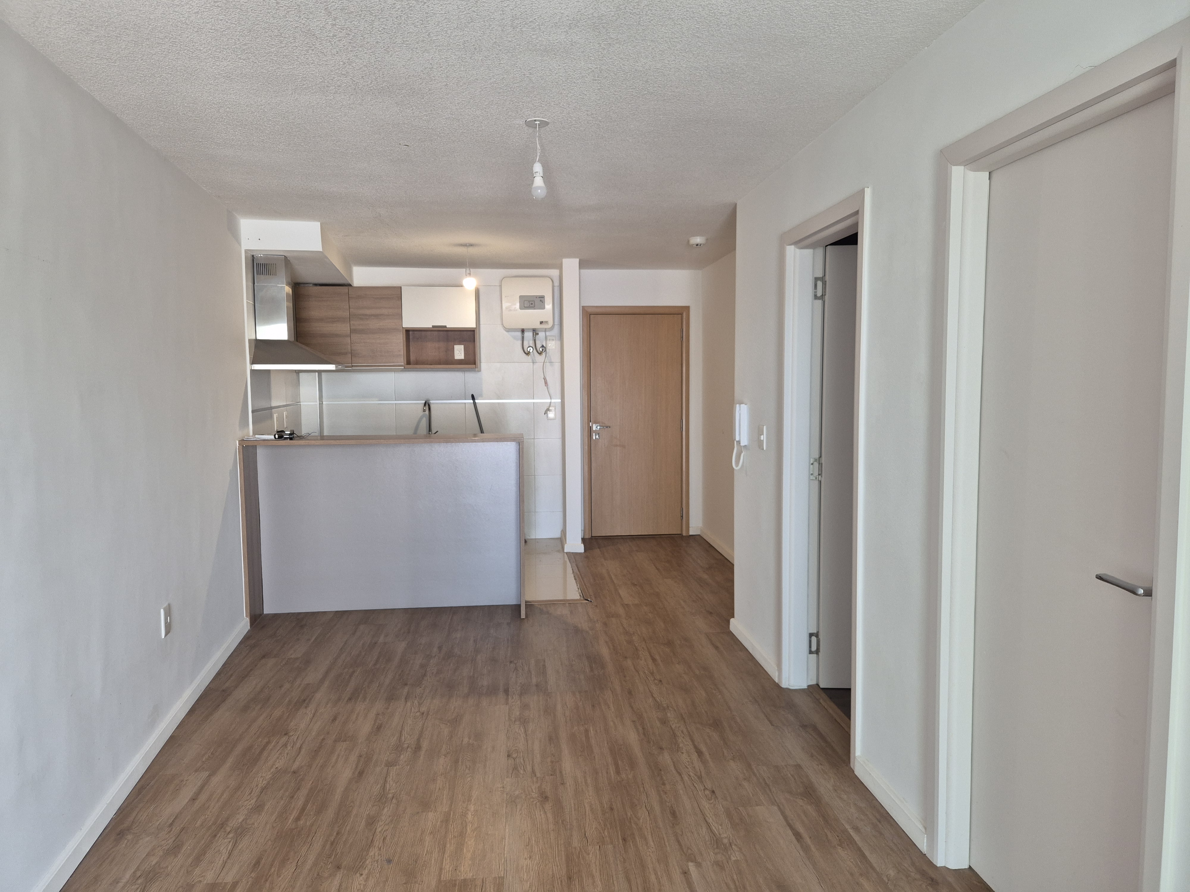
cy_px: 446
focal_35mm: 23
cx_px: 595
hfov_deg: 73.9
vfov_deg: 58.9
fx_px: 791
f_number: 1.8
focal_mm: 5.4
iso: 200
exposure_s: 1/100
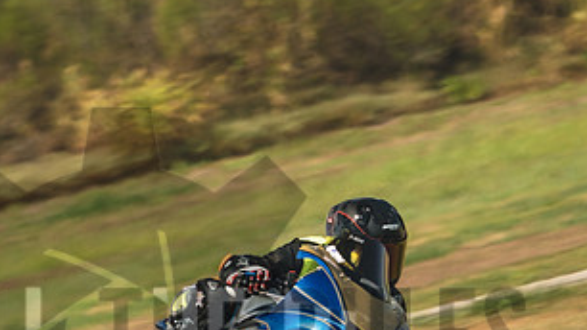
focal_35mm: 1117
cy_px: 296
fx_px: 17383
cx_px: 225
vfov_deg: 1.1
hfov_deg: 1.9
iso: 160
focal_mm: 280
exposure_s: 1/200
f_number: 8
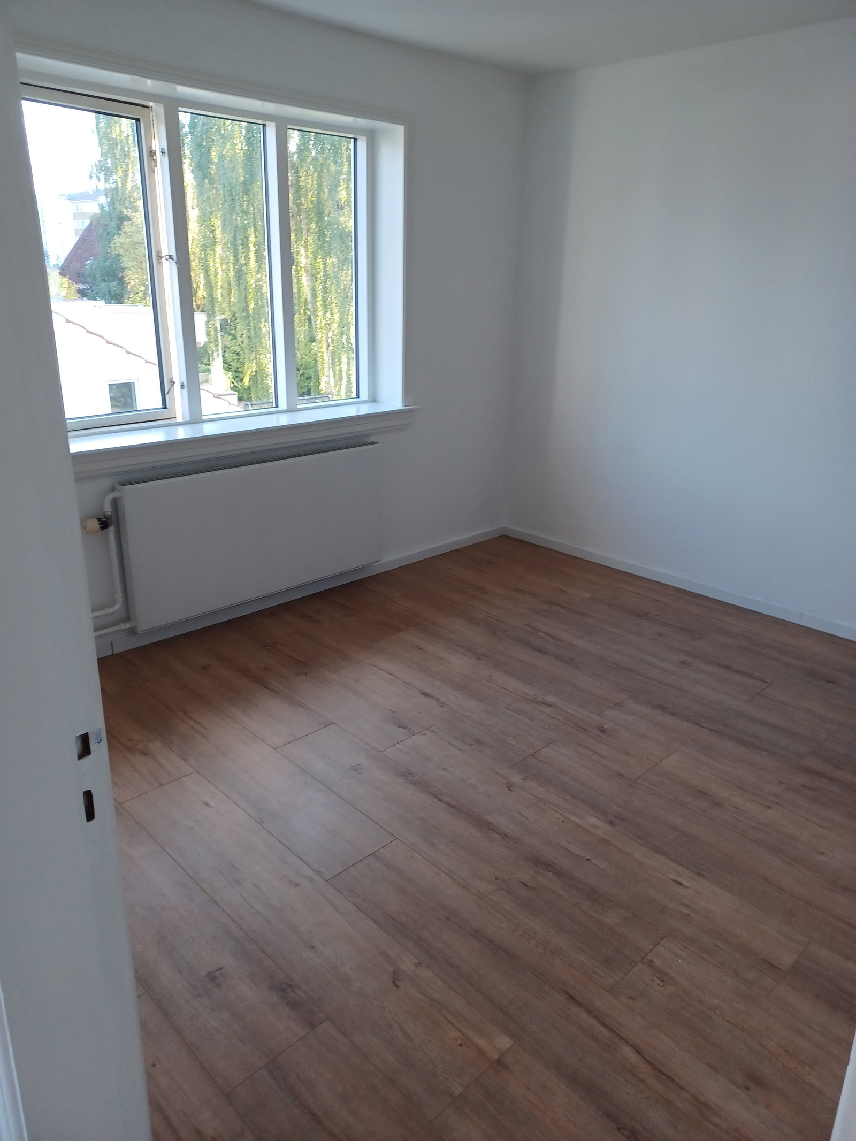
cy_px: 570
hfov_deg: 54.9
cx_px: 428
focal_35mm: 25
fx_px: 824
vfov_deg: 69.4
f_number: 1.8
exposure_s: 1/50
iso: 125
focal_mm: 4.6
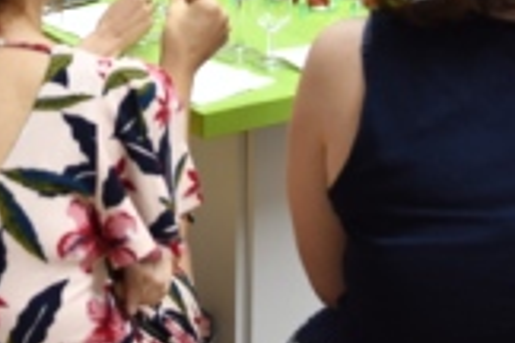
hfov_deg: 21.1
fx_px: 1364
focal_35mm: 95
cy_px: -103
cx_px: 108
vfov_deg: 13.8
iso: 640
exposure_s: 1/60
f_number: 2.8
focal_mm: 23
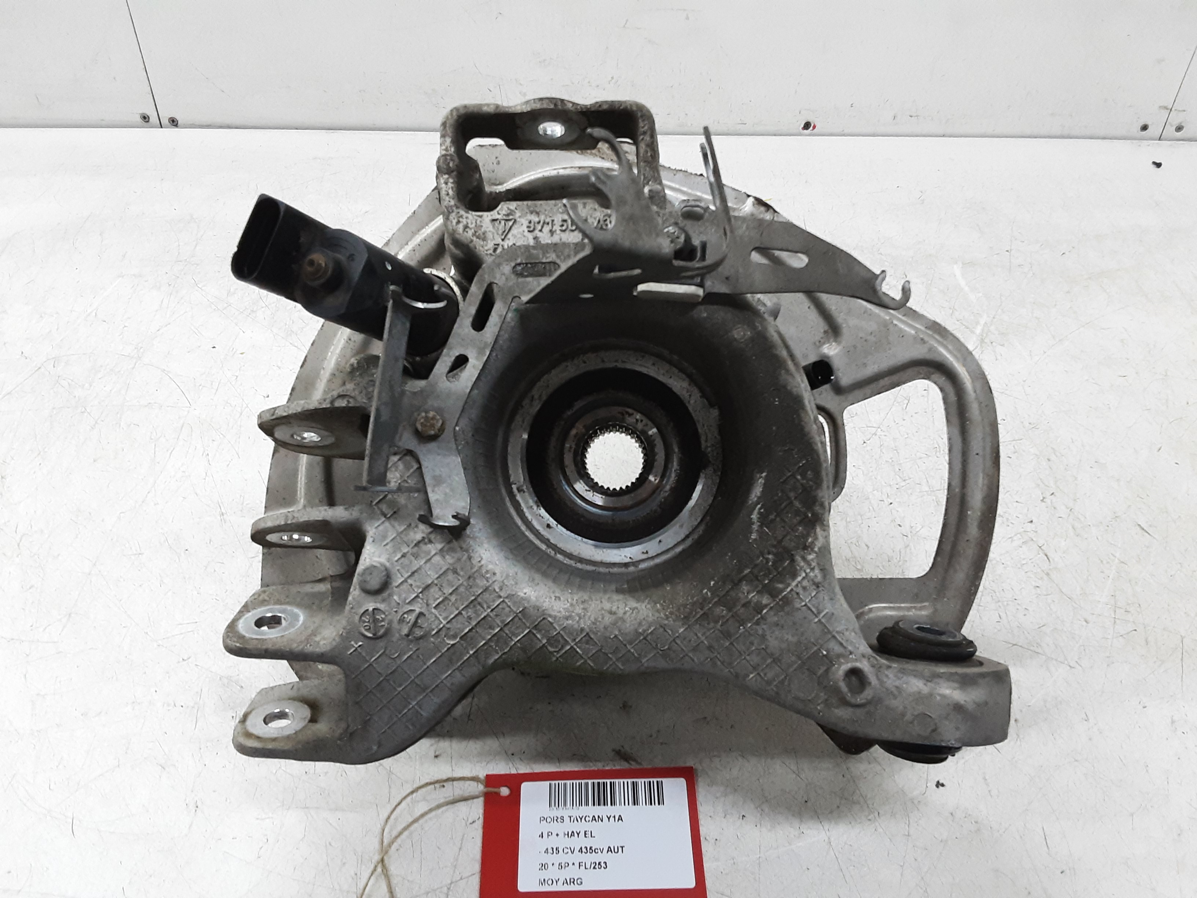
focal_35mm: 27
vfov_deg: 51.4
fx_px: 934
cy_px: 449
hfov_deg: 65.3
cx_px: 598
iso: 160
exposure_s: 1/50
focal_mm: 2.91
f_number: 1.9
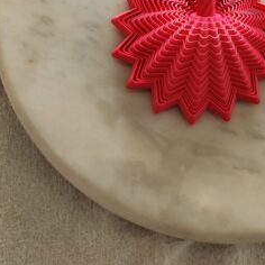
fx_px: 398
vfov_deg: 32.8
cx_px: 204
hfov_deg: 35.8
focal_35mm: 46
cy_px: -19
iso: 160
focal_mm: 5.4
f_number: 1.8
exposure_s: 1/180
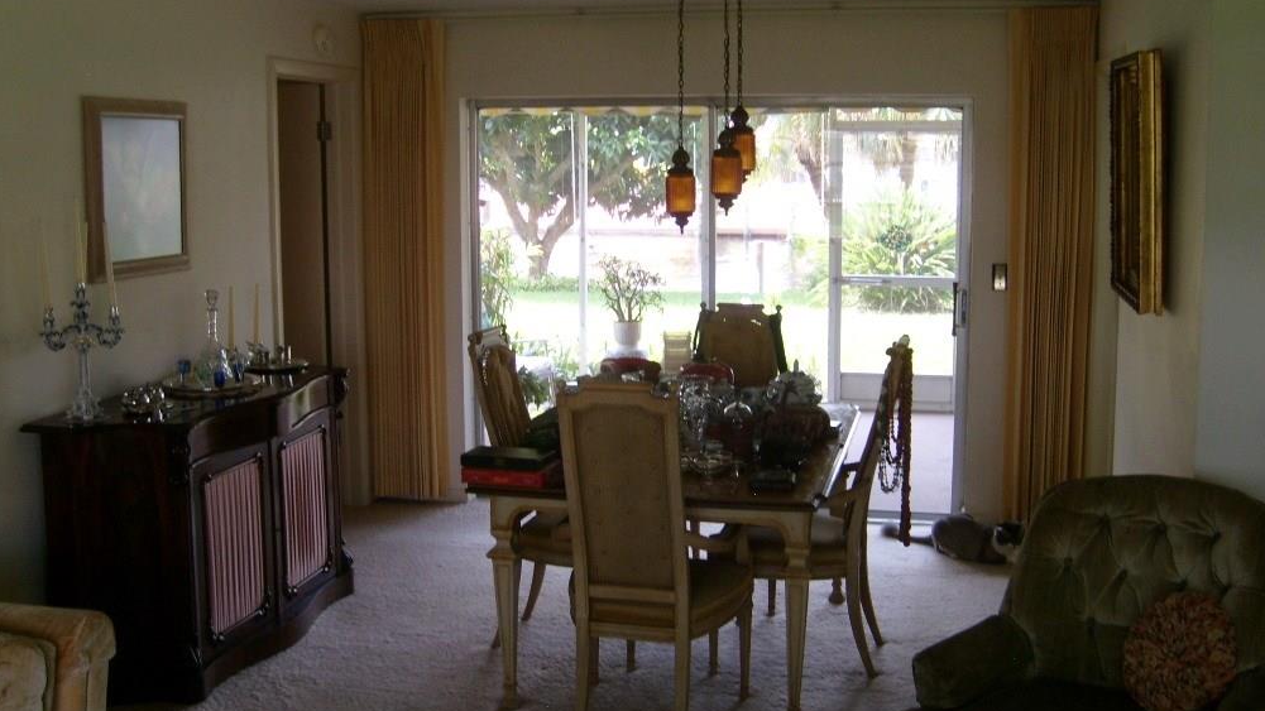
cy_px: 303
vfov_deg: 30.4
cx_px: 639
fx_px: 1308
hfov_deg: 51.6
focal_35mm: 39
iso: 100
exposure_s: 1/45
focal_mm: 5.8
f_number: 2.8
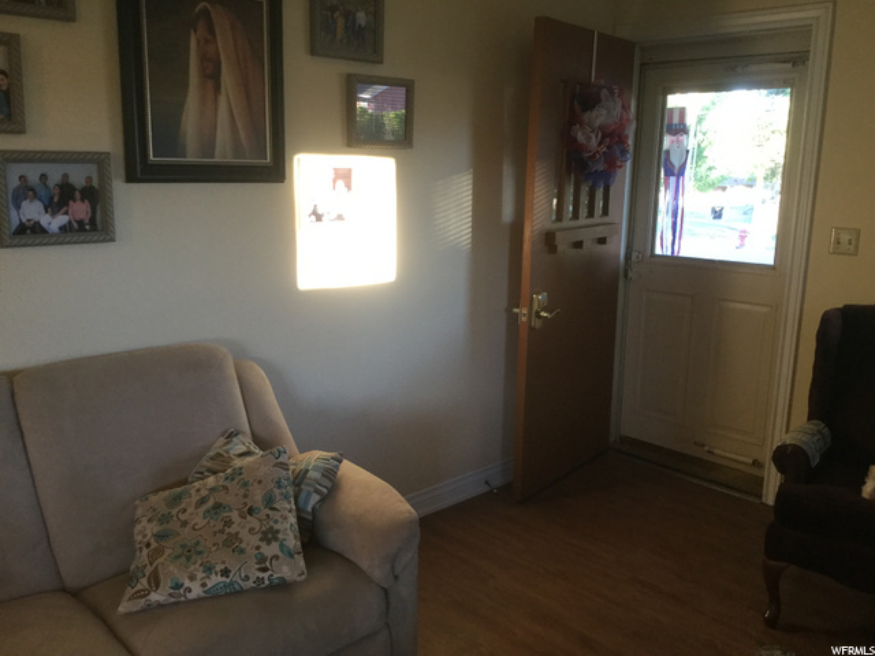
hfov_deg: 58.4
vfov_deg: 45.4
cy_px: 328
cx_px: 438
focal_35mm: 31
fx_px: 784
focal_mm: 3.3
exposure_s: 1/30
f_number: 2.4
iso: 80
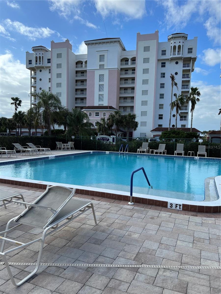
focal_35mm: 26
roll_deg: -2.2
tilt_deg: -3.3
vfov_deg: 67.3
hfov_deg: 53.1
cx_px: 110
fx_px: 221
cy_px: 147
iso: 50
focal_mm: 5.7
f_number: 1.5
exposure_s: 1/3356
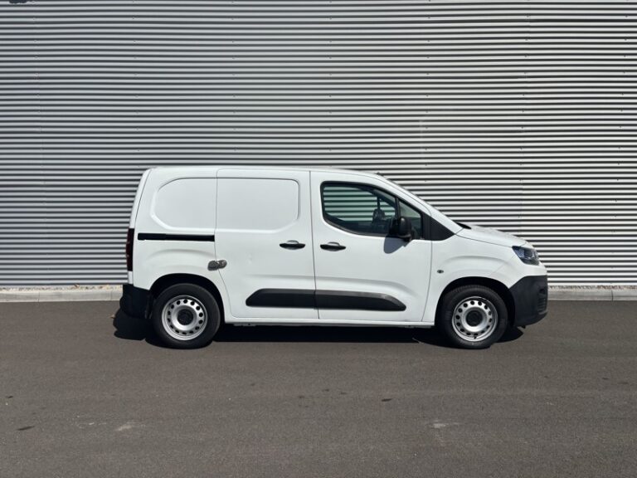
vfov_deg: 53.1
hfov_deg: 67.3
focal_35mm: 26
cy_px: 239
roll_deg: +0.5
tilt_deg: -5.7
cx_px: 318
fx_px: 478
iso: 50
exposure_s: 1/12195
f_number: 1.6
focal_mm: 5.96
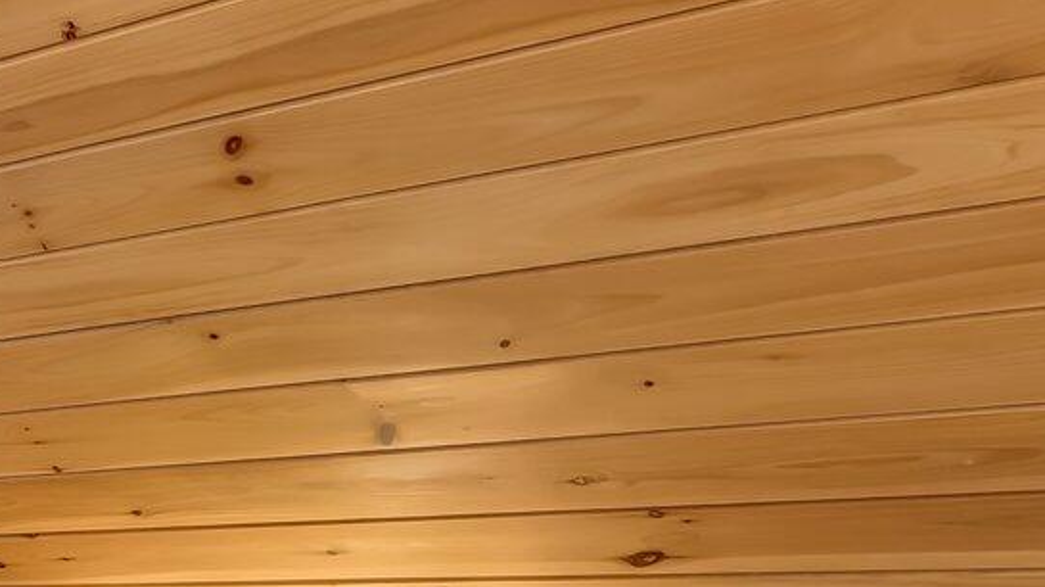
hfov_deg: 28.7
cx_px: -228
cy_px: 661
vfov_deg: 18.3
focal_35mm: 63
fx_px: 1745
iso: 640
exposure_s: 1/8
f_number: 8
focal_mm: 16
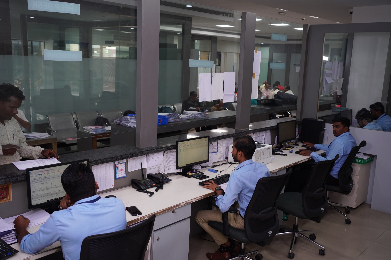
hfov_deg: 54.4
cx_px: 196
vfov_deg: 37.8
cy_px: 130
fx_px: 380
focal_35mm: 35
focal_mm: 35
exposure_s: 1/60
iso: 640
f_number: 5
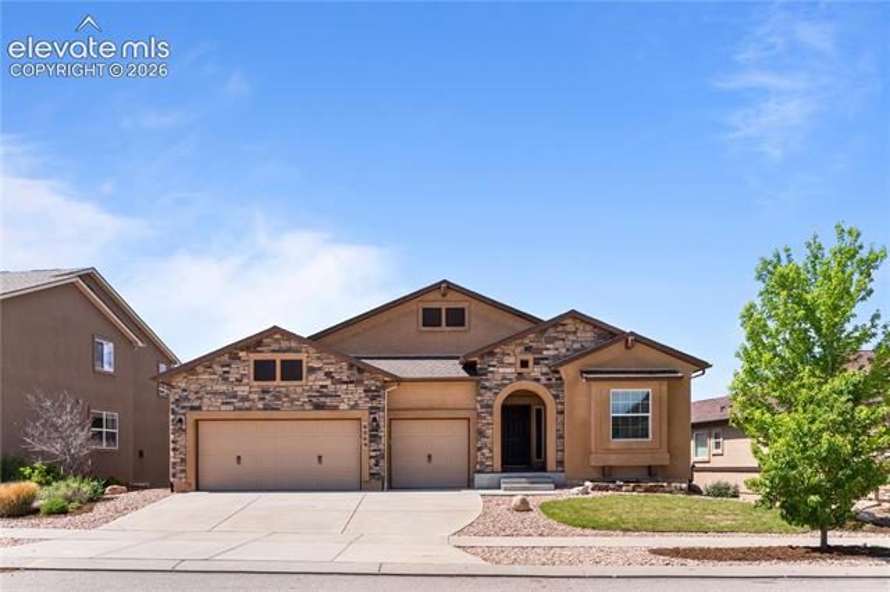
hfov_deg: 67.4
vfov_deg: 47.9
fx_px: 667
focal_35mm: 27
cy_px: 296
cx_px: 445
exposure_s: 1/500
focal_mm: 18
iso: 320
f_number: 8
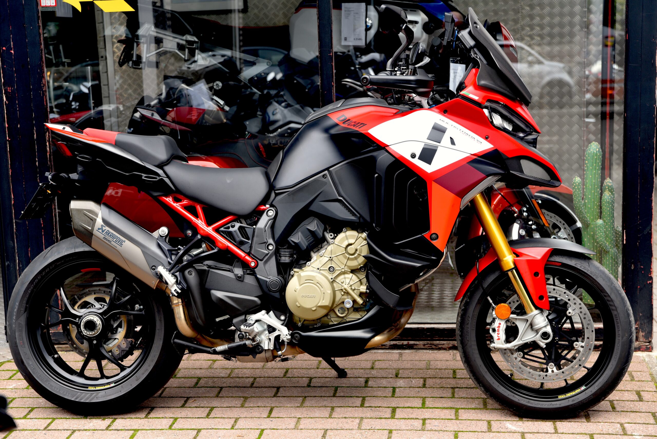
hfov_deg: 32.4
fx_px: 1132
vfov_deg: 21.9
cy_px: 220
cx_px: 328
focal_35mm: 62
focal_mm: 62
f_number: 4.5
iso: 200
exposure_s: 1/80
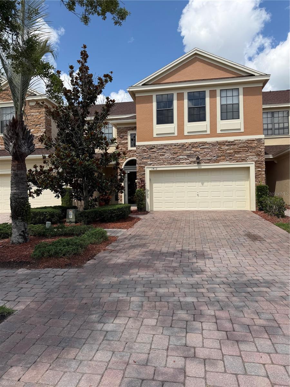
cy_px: 194
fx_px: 268
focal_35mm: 24
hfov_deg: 56.8
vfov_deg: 71.6
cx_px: 145
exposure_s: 1/4975
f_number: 1.78
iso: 80
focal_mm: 6.76
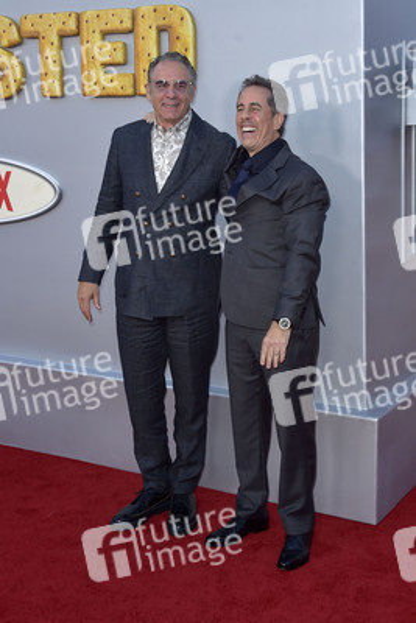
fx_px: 727
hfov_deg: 31.9
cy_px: 312
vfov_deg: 46.4
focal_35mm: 42
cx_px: 208
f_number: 6.3
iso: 400
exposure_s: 1/250
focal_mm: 42
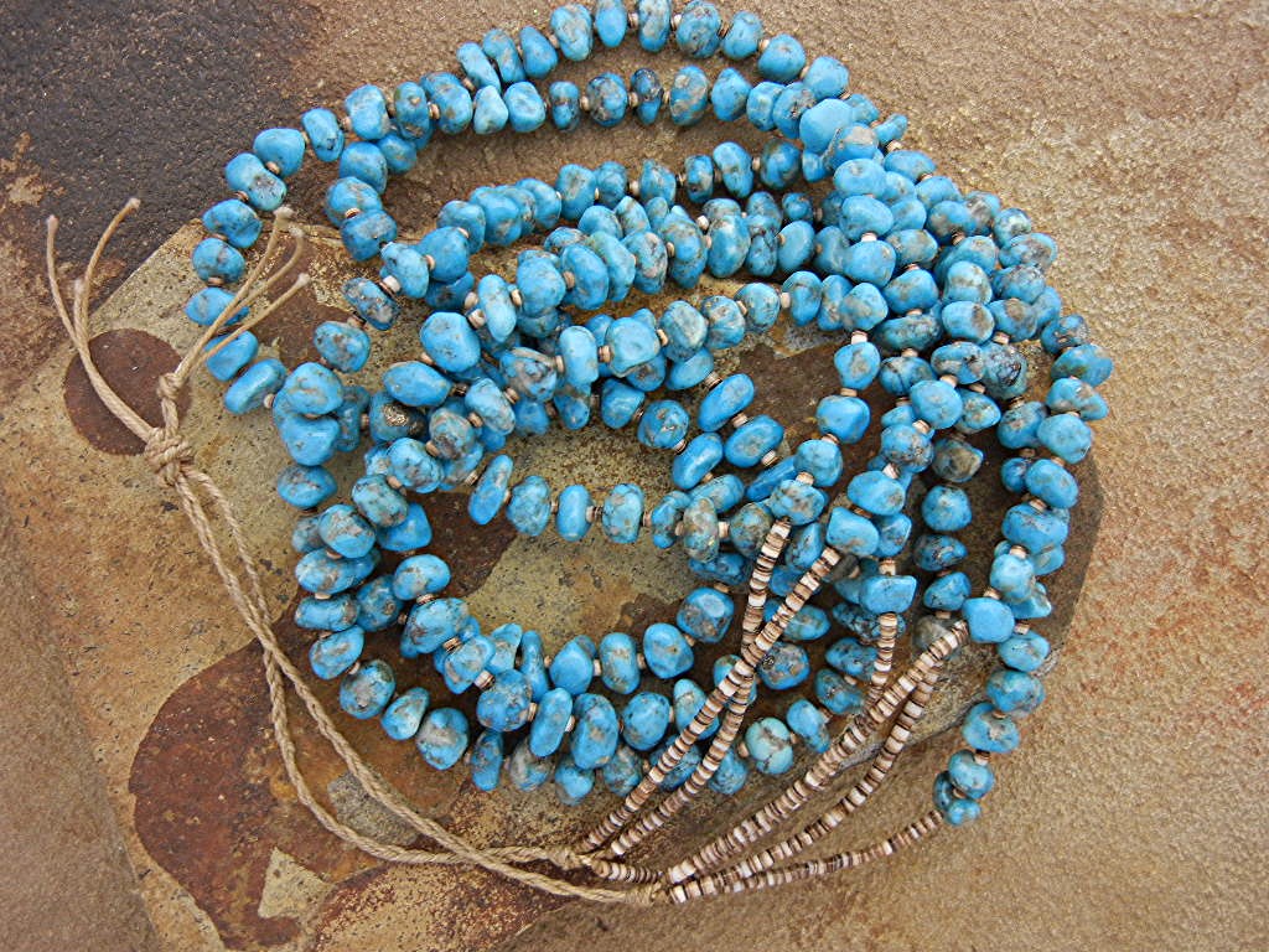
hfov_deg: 47.9
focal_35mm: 39
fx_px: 1430
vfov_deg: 36.8
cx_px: 634
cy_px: 476
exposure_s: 1/1.2
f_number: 3.7
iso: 200
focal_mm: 7.1
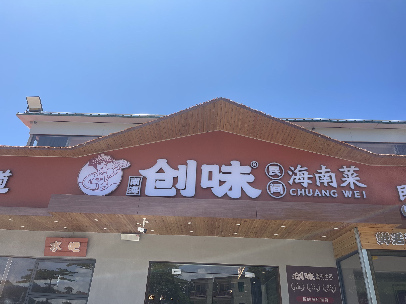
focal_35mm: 25
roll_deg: -2.5
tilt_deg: +29.6
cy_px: 152
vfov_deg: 54.9
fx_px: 293
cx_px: 203
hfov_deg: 69.4
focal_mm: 5.1
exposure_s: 1/2857
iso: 32
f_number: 1.6
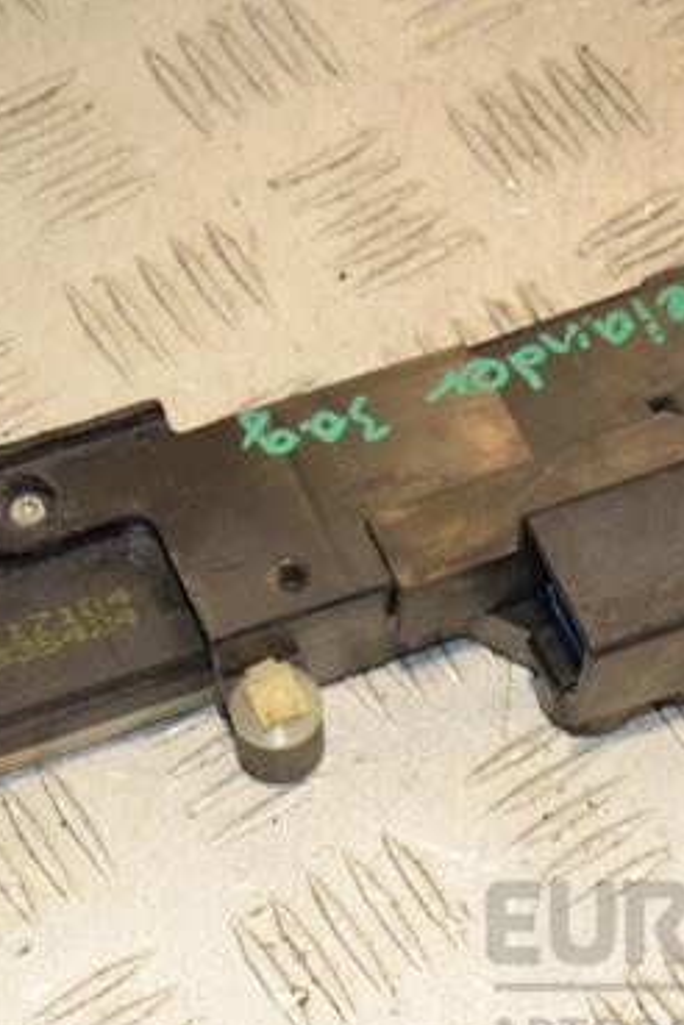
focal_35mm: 117
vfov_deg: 17.5
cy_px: 553
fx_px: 3334
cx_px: 434
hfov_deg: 11.7
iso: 800
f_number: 7.1
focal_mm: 48
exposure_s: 1/200
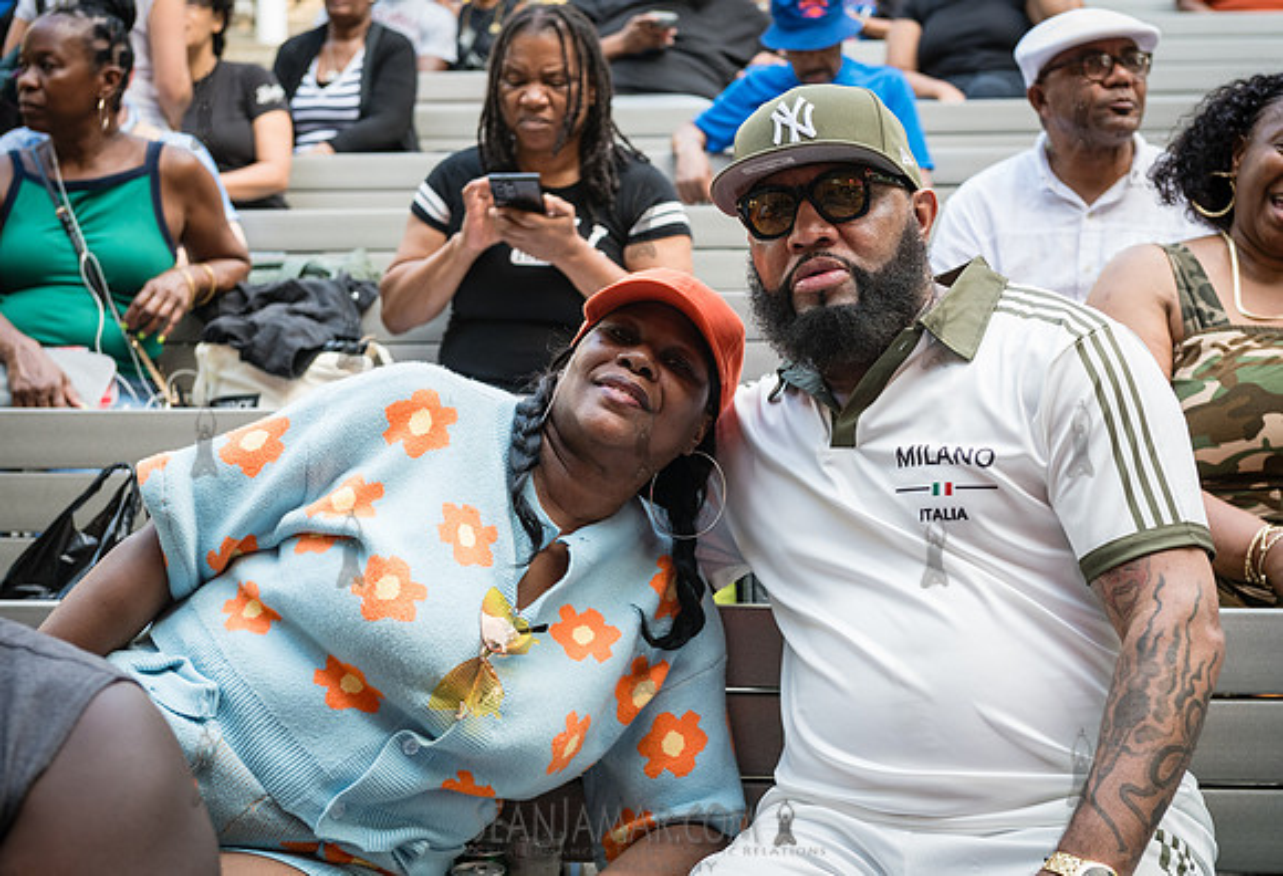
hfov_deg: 28.7
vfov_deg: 19.8
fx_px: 2504
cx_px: 694
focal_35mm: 70
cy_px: 432
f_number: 4.5
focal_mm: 62
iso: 1000
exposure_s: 1/320
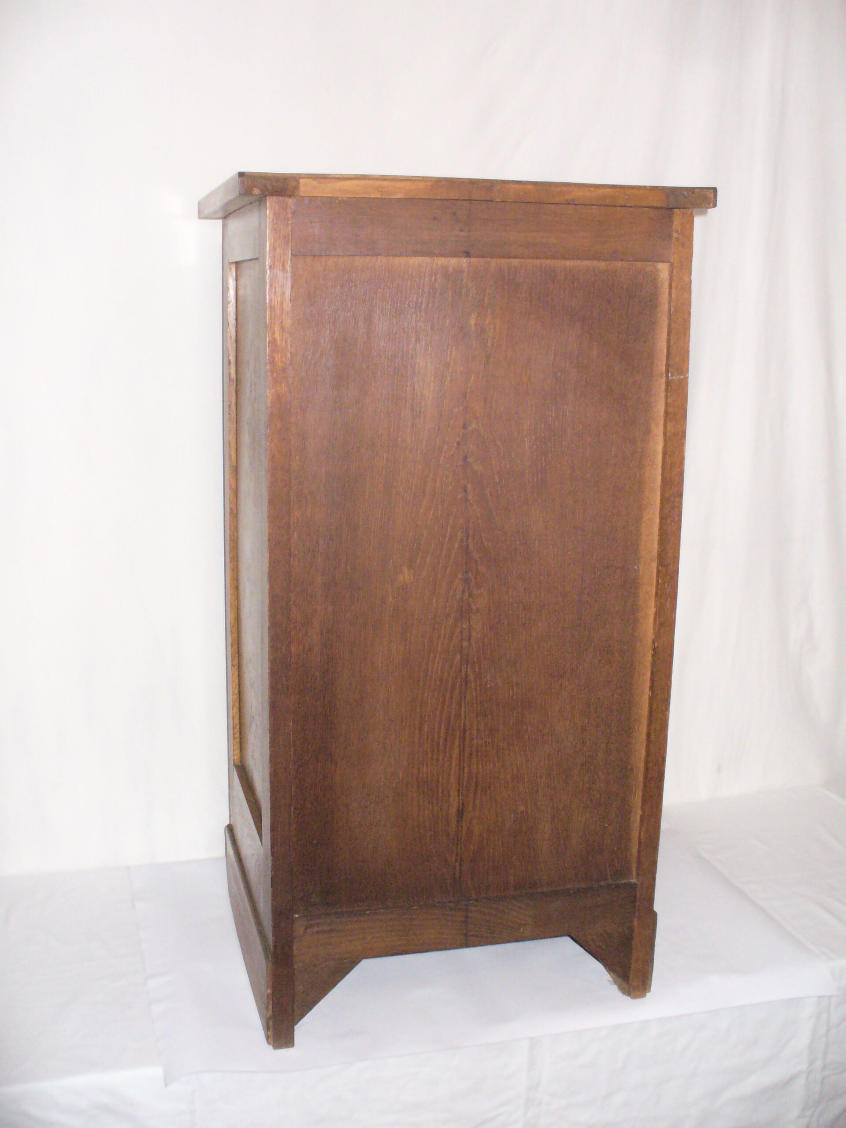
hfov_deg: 38.7
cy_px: 564
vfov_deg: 50.1
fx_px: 1206
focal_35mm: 37
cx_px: 423
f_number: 2.8
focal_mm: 6.1
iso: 400
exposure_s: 1/30
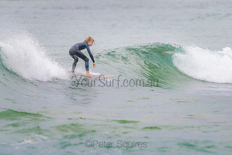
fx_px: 3951
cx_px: 93
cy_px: 60
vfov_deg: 2.2
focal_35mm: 613
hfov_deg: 3.4
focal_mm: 500
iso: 360
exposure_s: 1/800
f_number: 5.6
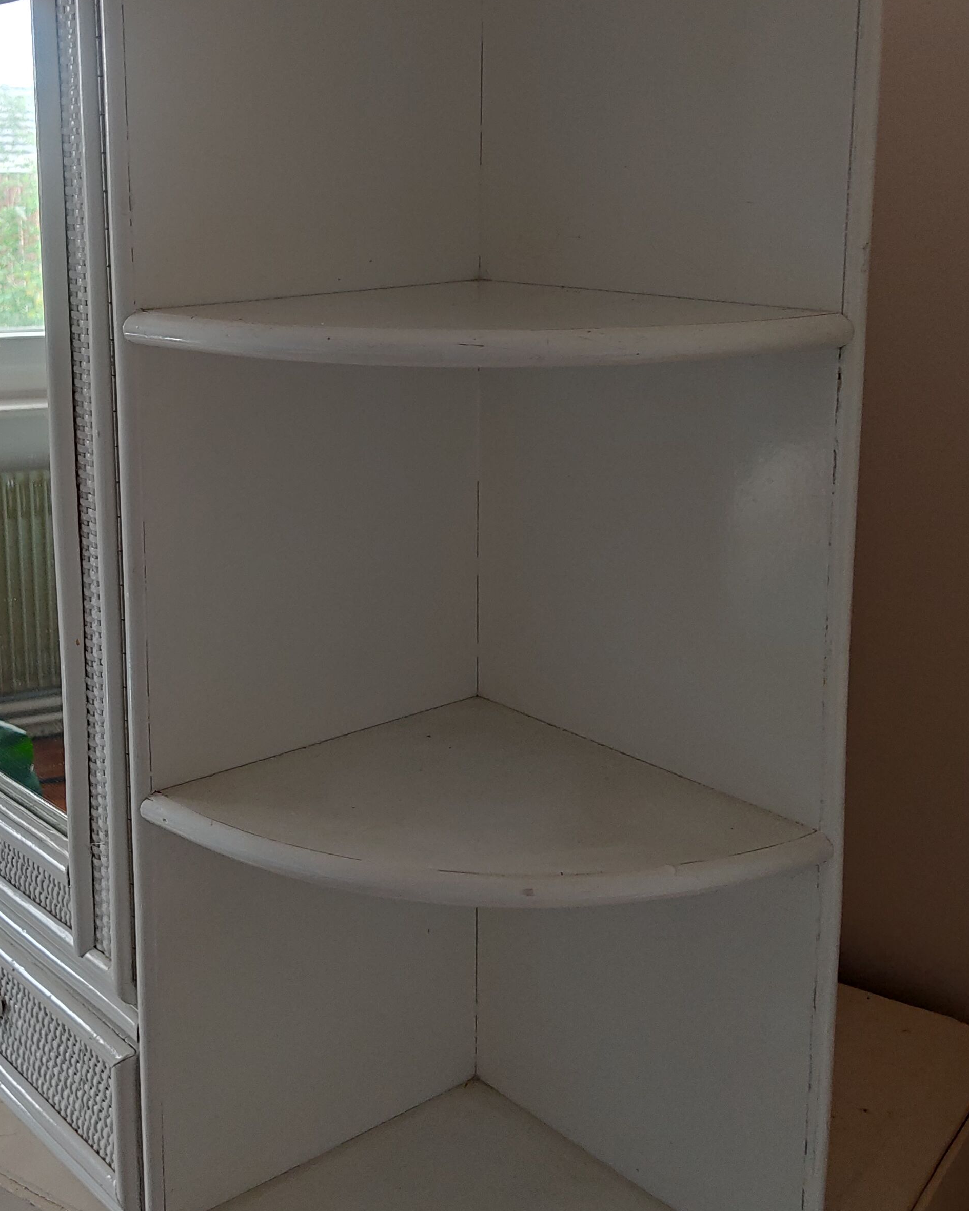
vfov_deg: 42.6
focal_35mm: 43
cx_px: 341
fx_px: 1541
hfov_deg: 34.6
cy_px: 453
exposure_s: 1/33
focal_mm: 4.74
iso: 743
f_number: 1.79
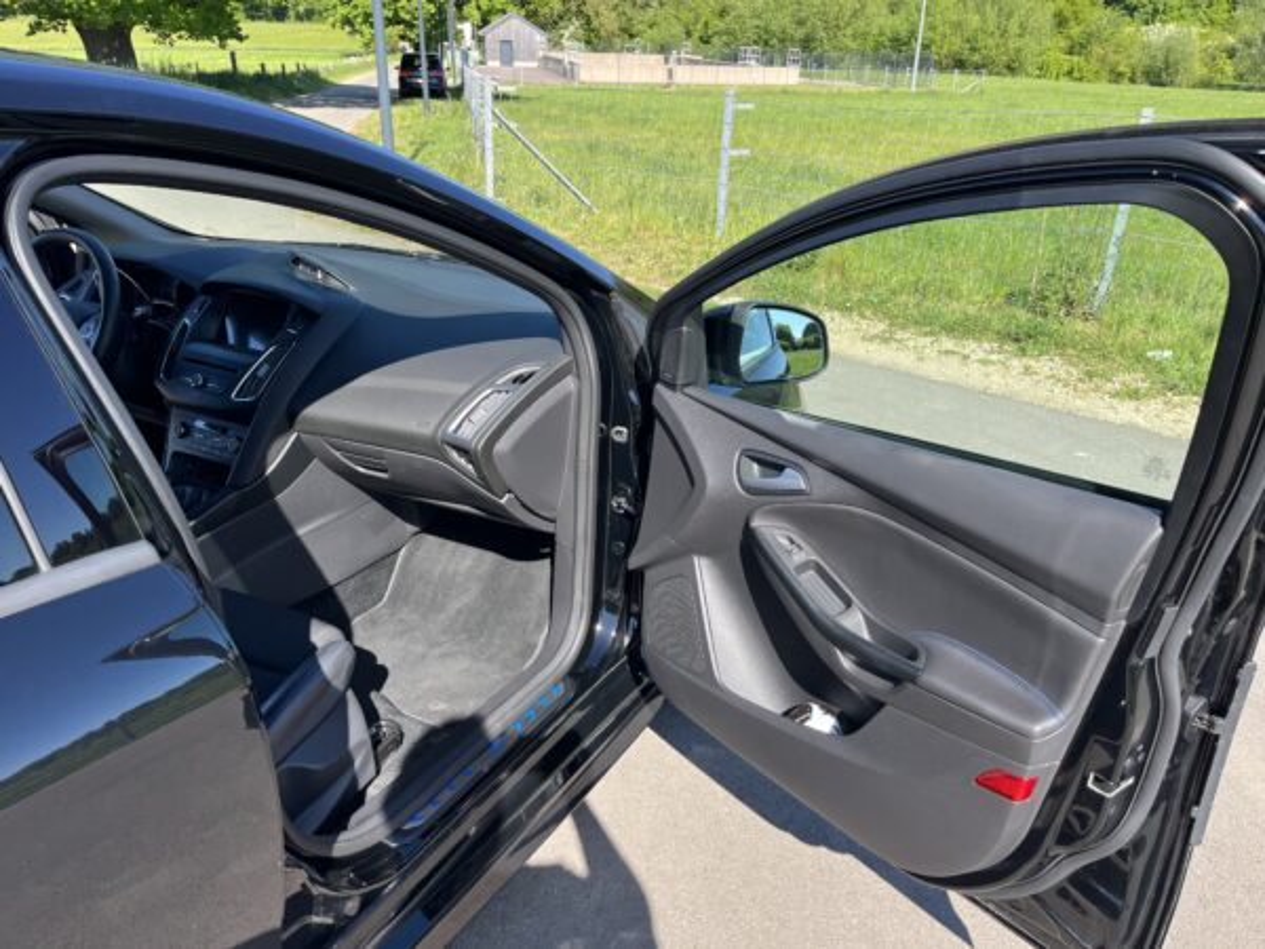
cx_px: 632
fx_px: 950
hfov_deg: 67.3
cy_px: 474
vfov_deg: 53.1
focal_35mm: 26
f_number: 1.6
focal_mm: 5.1
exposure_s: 1/913
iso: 50
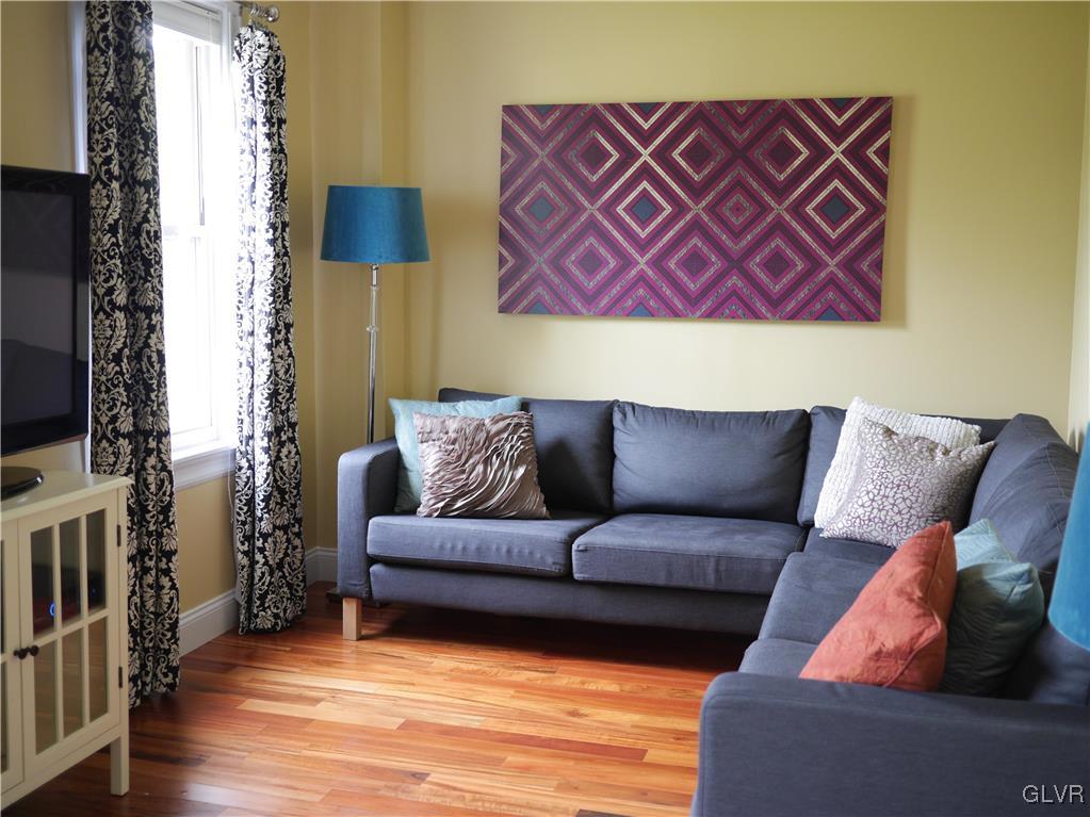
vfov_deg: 36.0
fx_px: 1259
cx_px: 545
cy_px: 408
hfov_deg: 46.8
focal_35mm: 40
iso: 500
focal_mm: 20
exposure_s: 1/60
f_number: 1.7
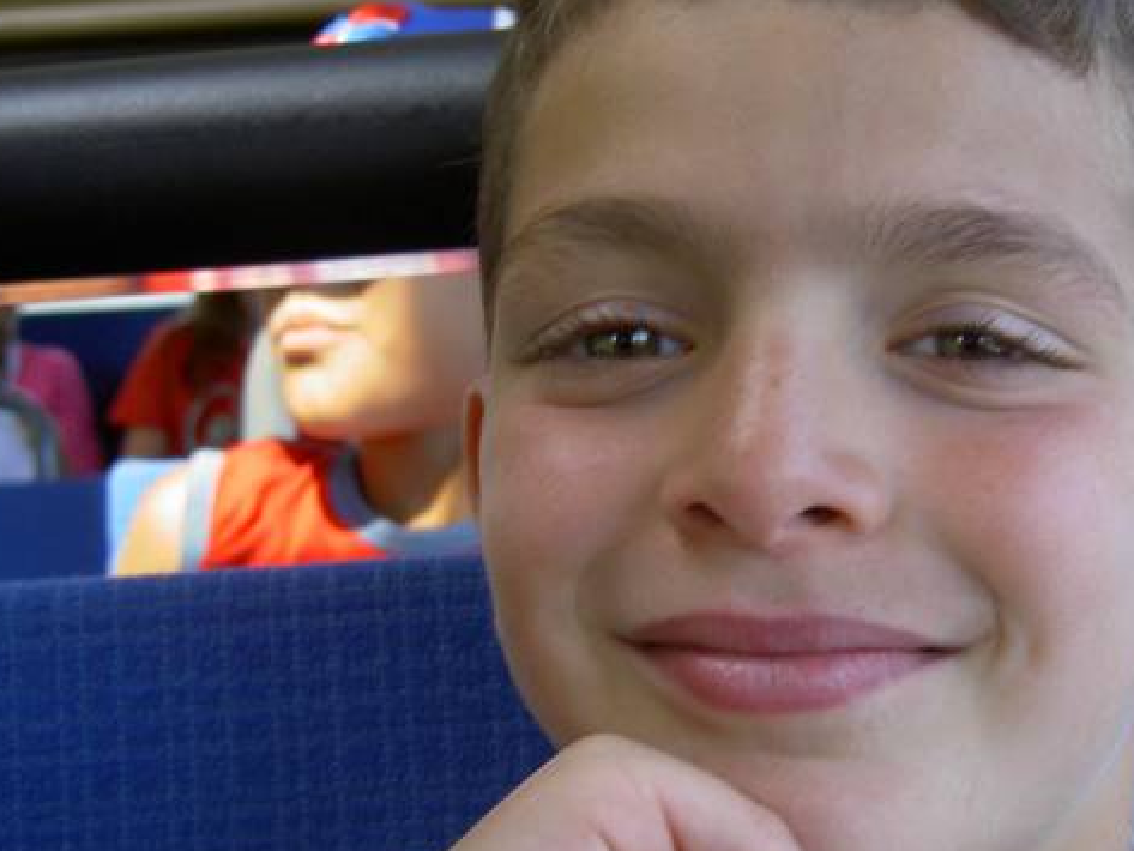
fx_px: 2163
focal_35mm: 66
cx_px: 808
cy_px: 484
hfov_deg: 29.1
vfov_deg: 22.2
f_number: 2.8
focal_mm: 8
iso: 100
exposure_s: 1/125
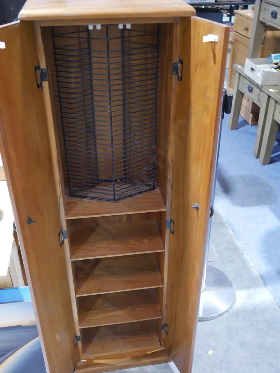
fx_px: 410
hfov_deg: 37.7
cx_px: 140
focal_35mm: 38
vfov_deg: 49.0
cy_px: 186
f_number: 4.1
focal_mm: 19
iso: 2000
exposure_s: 1/60
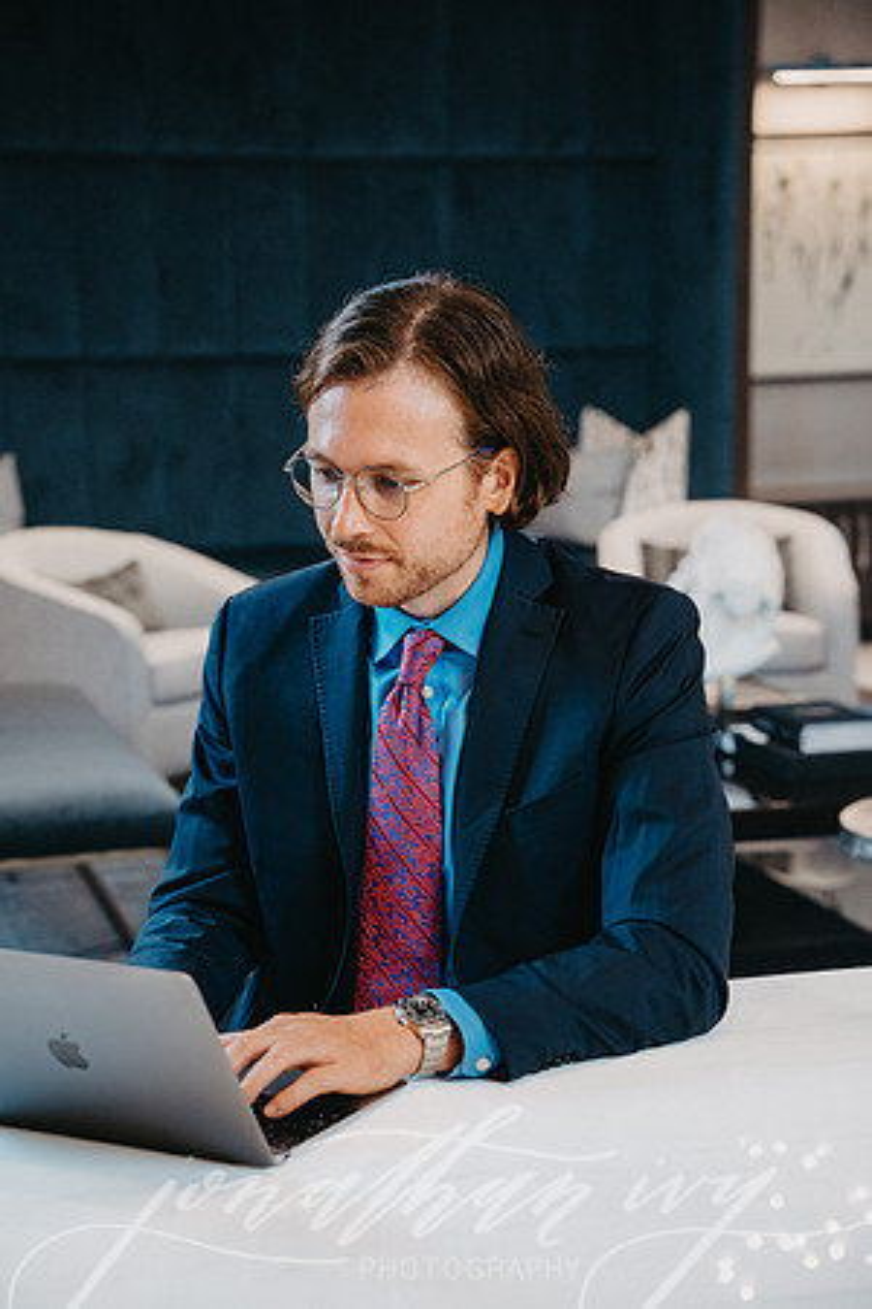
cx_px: 436
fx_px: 2543
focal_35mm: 70
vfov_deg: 28.8
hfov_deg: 19.5
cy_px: 654
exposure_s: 1/200
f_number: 4.5
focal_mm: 70
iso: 1600
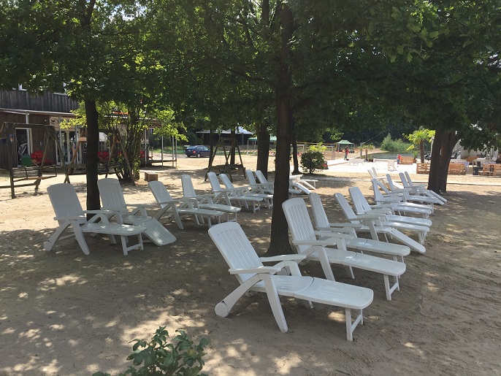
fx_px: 420
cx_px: 250
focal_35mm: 29
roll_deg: +0.6
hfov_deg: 61.6
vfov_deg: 48.3
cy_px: 188
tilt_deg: -6.2
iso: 32
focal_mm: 4.15
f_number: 2.2
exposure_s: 1/1068
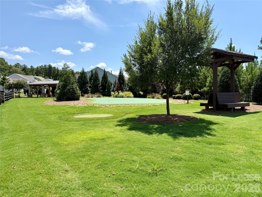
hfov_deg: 71.6
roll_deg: +1.6
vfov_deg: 56.8
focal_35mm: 24
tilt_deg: -2.2
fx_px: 182
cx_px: 131
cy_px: 98
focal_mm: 6.76
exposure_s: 1/3953
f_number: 1.78
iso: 80
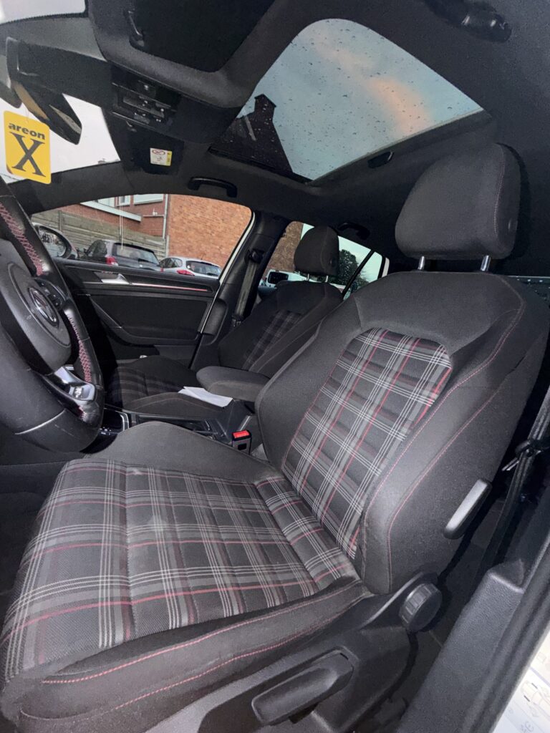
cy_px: 366
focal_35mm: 14
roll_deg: -10.3
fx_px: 297
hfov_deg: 85.7
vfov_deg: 102.1
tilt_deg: -14.4
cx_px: 275
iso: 320
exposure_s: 1/30
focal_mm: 2.22
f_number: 2.2
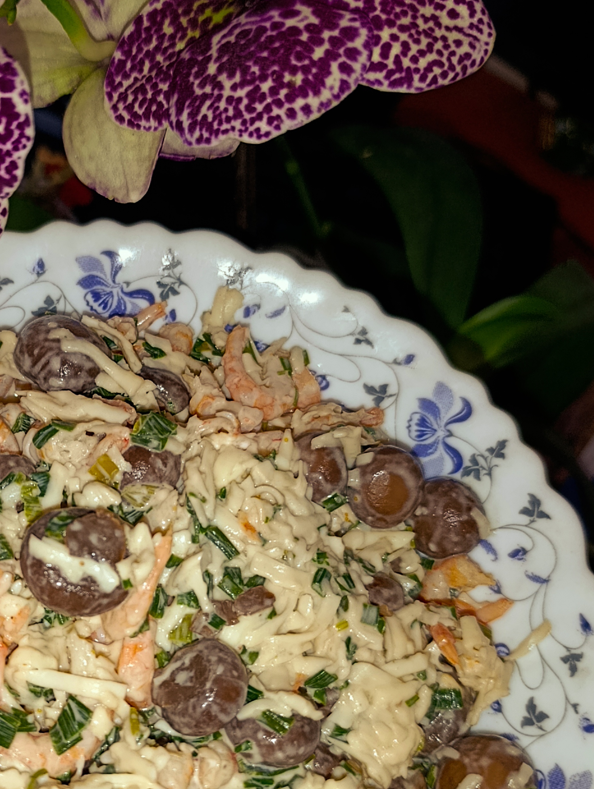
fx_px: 867
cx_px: 118
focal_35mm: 38
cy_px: 497
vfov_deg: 48.4
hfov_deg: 36.5
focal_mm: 6.11
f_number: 1.65
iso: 1113
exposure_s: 1/100
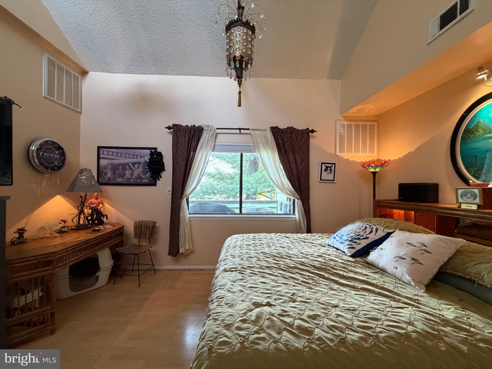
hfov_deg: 102.1
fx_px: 199
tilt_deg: +0.4
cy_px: 184
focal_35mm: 14
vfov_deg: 85.7
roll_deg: -0.6
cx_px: 246
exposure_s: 1/60
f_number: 2.2
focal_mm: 2.22
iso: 400
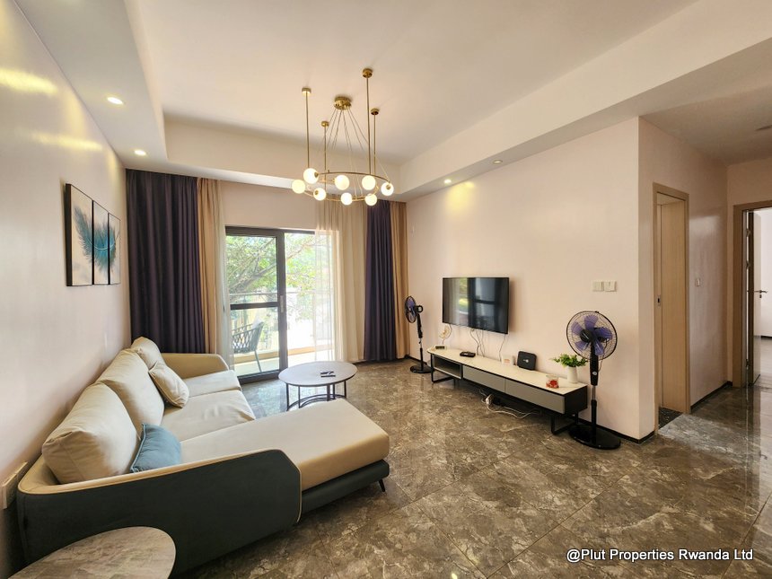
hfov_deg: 106.2
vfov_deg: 89.9
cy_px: 290
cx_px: 386
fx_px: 290
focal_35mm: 13
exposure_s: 1/60
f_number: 2.2
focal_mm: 2.2
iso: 160
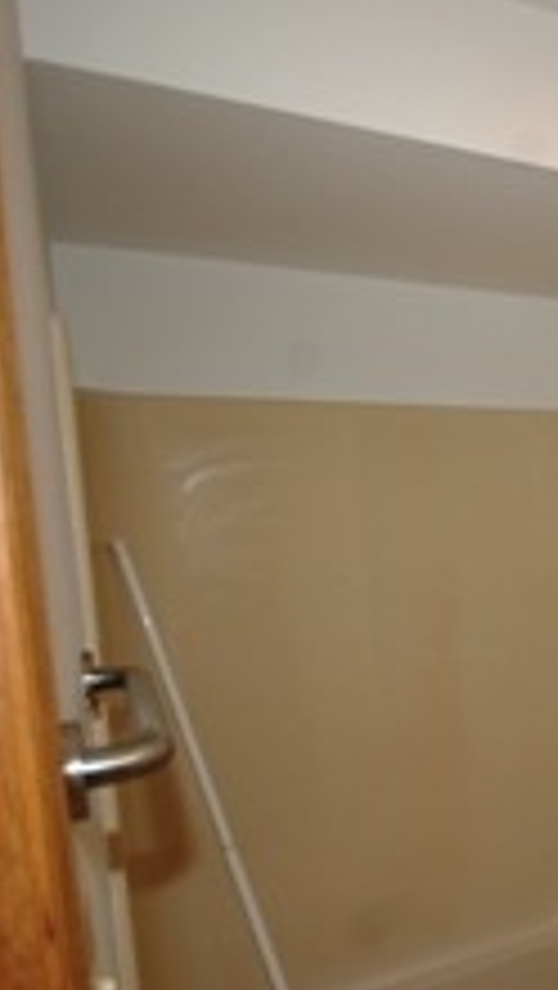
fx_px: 840
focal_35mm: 32
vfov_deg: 60.6
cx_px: 792
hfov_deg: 27.7
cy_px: 580
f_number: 4
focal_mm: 10
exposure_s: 1/60
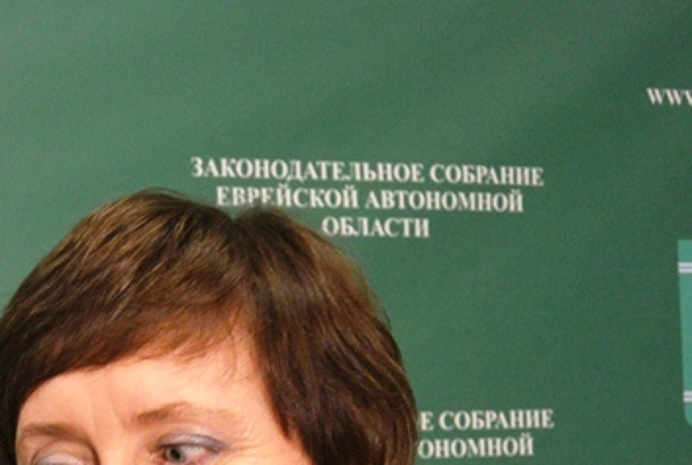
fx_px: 2138
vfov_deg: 12.2
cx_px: 223
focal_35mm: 111
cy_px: 496
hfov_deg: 18.3
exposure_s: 1/20
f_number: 4.5
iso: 800
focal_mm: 18.2
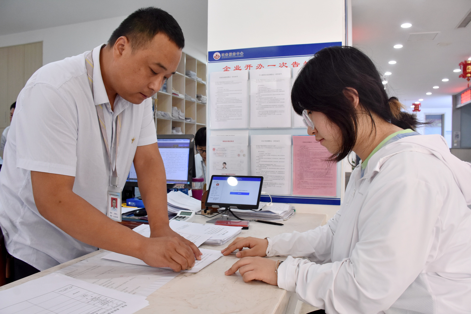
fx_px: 353
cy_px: 157
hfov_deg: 67.4
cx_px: 236
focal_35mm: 27
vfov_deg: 47.9
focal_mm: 18
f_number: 6.3
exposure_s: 1/125
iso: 1000
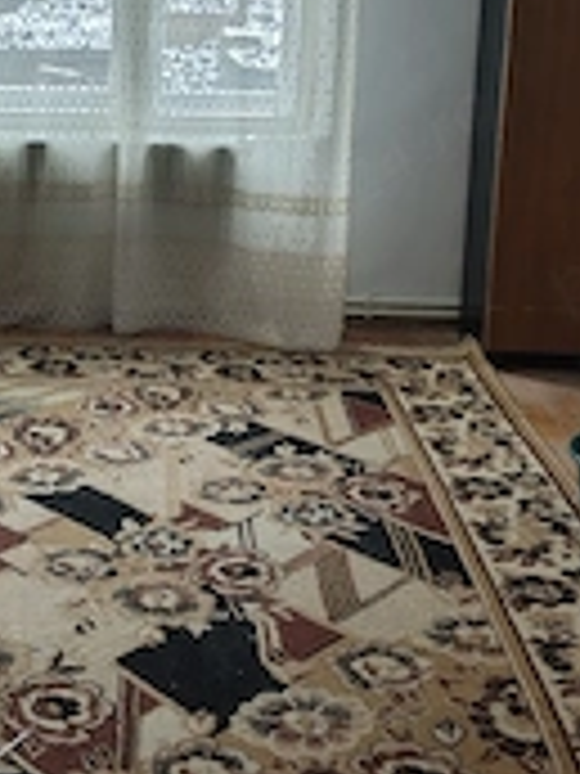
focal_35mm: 58
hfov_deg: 24.7
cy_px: 252
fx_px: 1296
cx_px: 85
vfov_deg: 32.9
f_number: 1.7
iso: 935
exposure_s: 1/50.3
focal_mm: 4.71
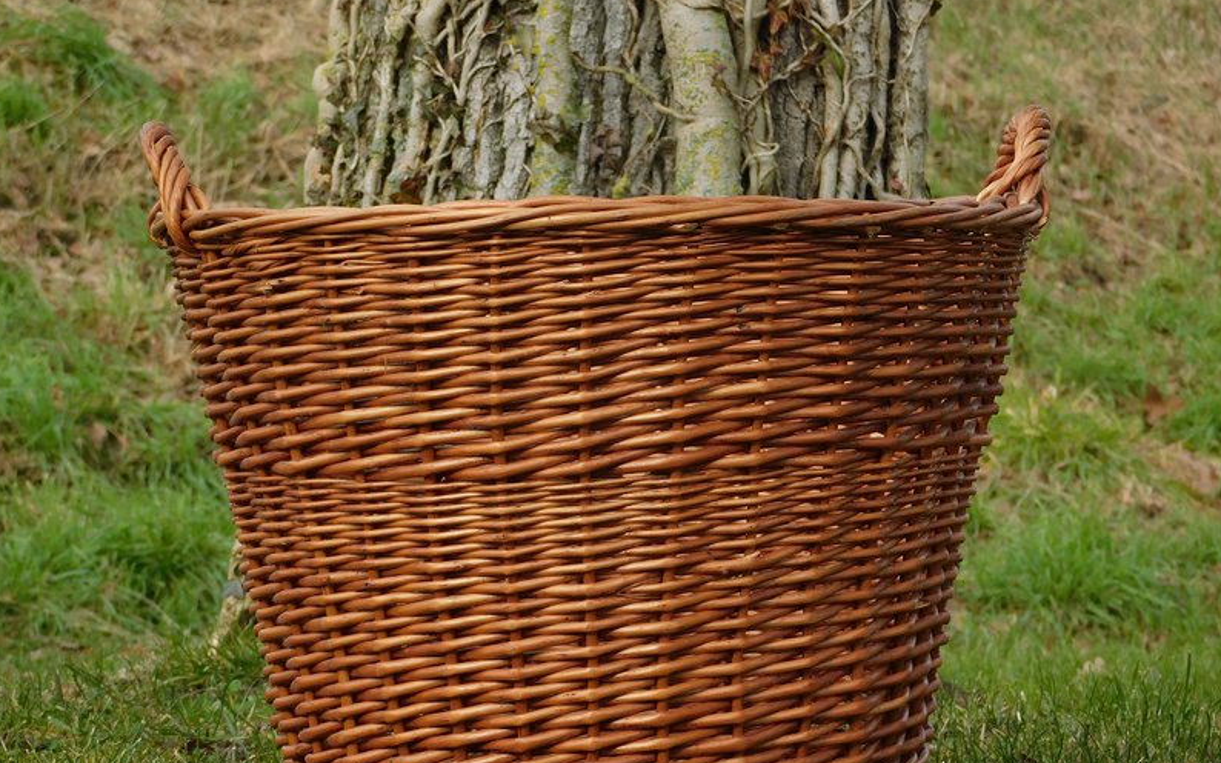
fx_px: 5257
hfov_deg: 13.2
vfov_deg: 8.3
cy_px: 457
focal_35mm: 158
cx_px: 609
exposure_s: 1/250
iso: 125
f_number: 5.1
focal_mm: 26.3
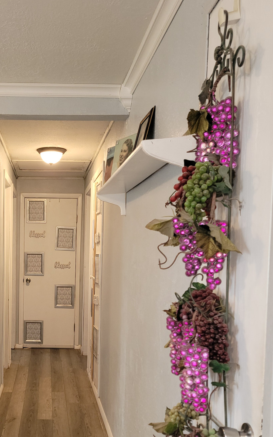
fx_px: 464
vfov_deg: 49.8
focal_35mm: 39
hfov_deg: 31.6
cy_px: 277
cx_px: 40
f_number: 1.8
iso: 100
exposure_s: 1/30
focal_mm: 6.7
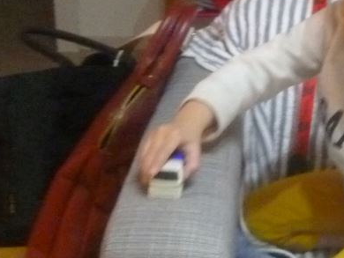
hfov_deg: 21.5
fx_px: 815
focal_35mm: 82
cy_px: 103
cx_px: 447
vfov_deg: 18.0
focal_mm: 4.5
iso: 800
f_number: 2.8
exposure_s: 1/40
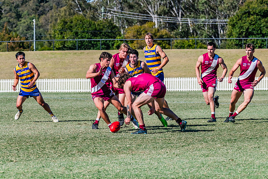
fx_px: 1944
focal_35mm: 261
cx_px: 138
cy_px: 87
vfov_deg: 5.3
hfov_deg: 7.9
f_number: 10
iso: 800
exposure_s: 1/1600
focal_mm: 250
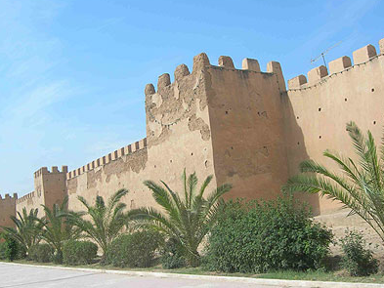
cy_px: 158
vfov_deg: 30.9
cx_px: 202
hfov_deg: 40.4
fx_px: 522
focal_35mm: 47
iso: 50
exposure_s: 1/382
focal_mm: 8.5
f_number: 4.9
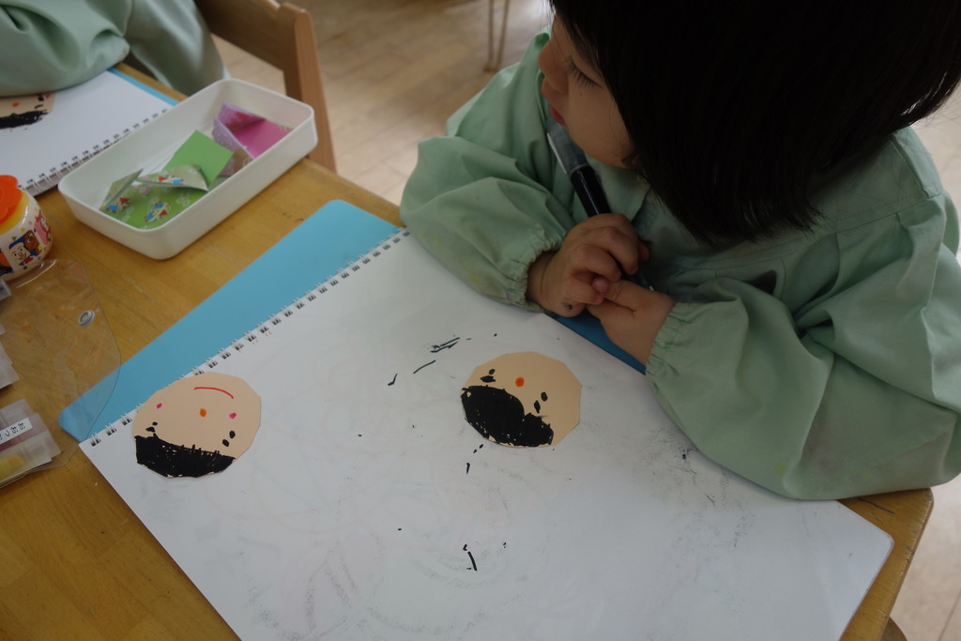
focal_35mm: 28
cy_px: 320
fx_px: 747
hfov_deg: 65.5
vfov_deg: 46.4
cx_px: 480
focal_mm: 10.4
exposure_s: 1/100
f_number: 2.8
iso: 125
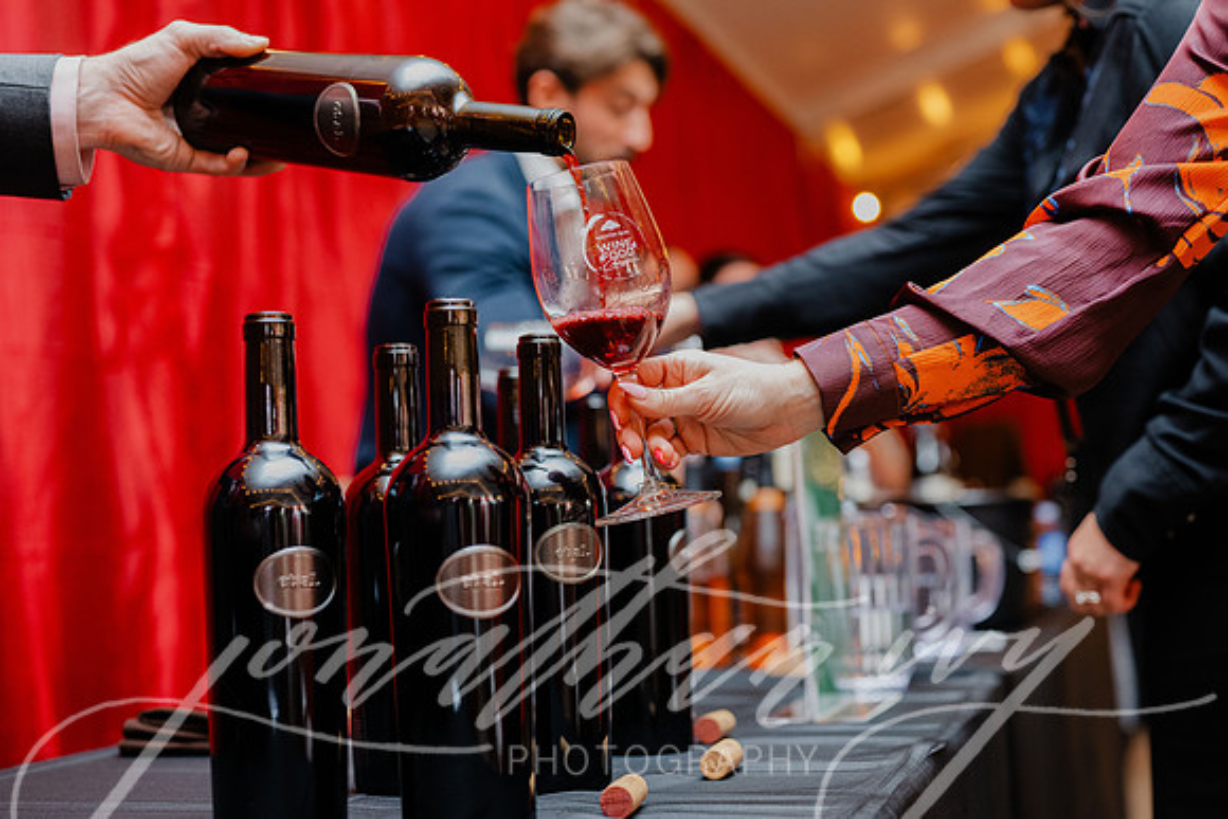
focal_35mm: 50
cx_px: 614
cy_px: 410
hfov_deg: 39.6
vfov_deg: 27.0
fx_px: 1706
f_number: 2.8
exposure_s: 1/80
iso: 2000
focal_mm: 50
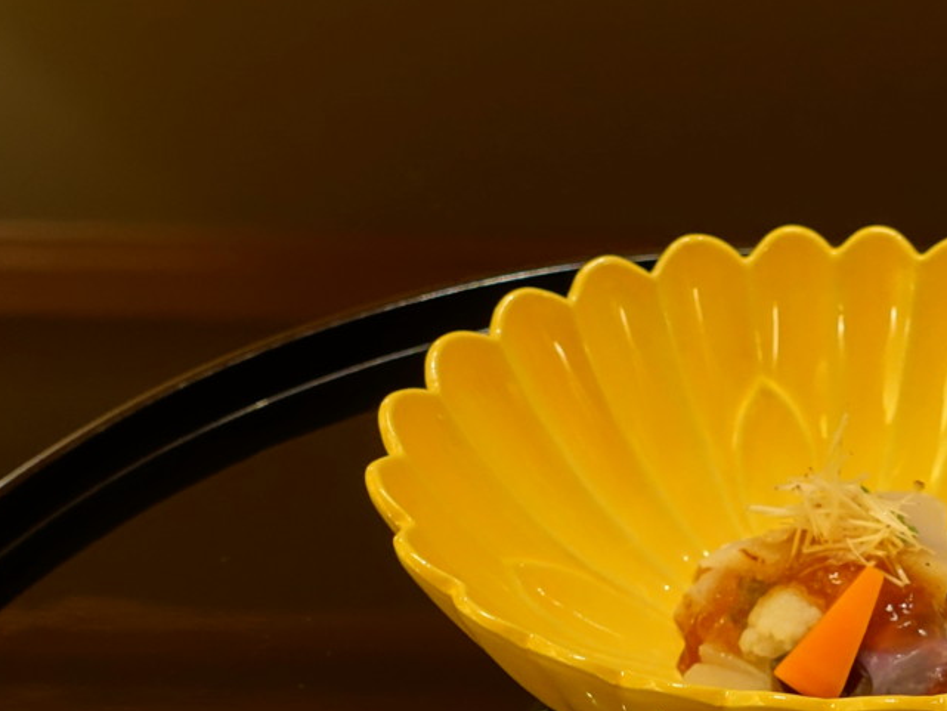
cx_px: 762
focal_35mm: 95
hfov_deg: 20.4
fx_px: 2599
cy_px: 633
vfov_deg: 15.4
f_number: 3.5
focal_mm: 16.17
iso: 800
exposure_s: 1/20
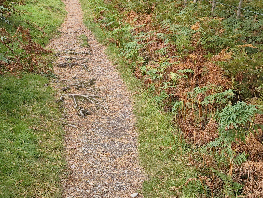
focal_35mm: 59
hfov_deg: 32.0
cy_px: 66
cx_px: 62
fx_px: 448
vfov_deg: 24.7
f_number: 1.8
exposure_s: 1/664
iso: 100
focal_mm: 5.56
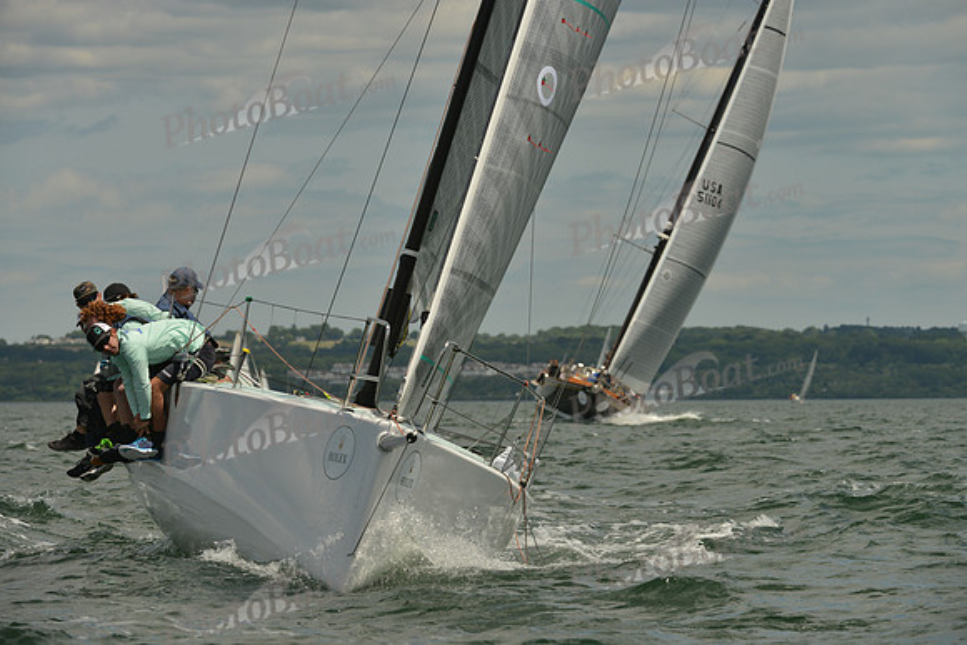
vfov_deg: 5.3
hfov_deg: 7.9
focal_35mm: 260
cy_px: 322
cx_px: 484
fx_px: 6985
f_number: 9
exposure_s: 1/800
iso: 200
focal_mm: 260
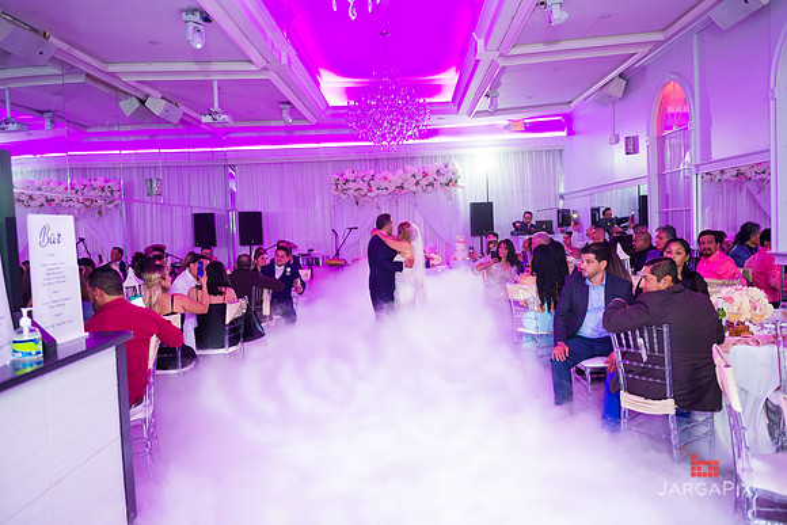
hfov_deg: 65.5
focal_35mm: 28
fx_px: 612
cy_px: 262
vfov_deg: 46.4
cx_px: 394
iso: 1000
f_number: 3.2
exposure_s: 1/125
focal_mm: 28
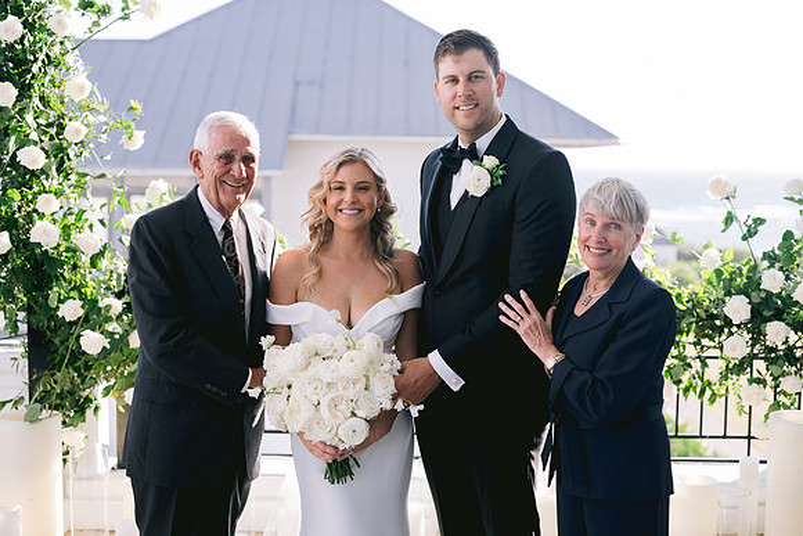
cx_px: 402
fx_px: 1115
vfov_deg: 27.0
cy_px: 268
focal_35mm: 50
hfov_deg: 39.6
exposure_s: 1/800
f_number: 2.8
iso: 200
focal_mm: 50
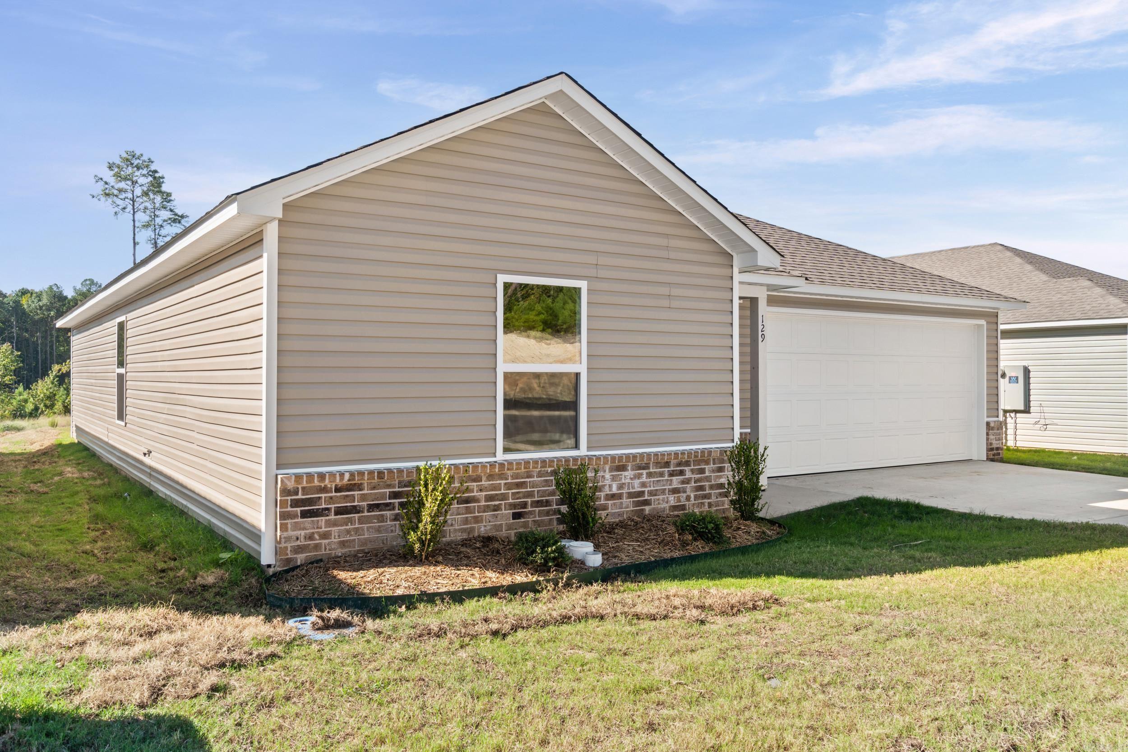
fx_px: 846
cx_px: 564
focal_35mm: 27
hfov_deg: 67.4
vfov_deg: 47.9
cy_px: 376
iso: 250
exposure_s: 1/100
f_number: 9
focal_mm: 18
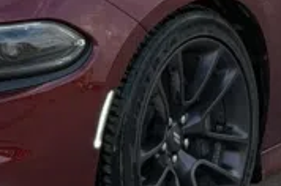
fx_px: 1402
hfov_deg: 11.4
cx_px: 182
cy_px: -2
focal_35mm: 180
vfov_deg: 7.6
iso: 64
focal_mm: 6.76
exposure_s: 1/361
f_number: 1.78
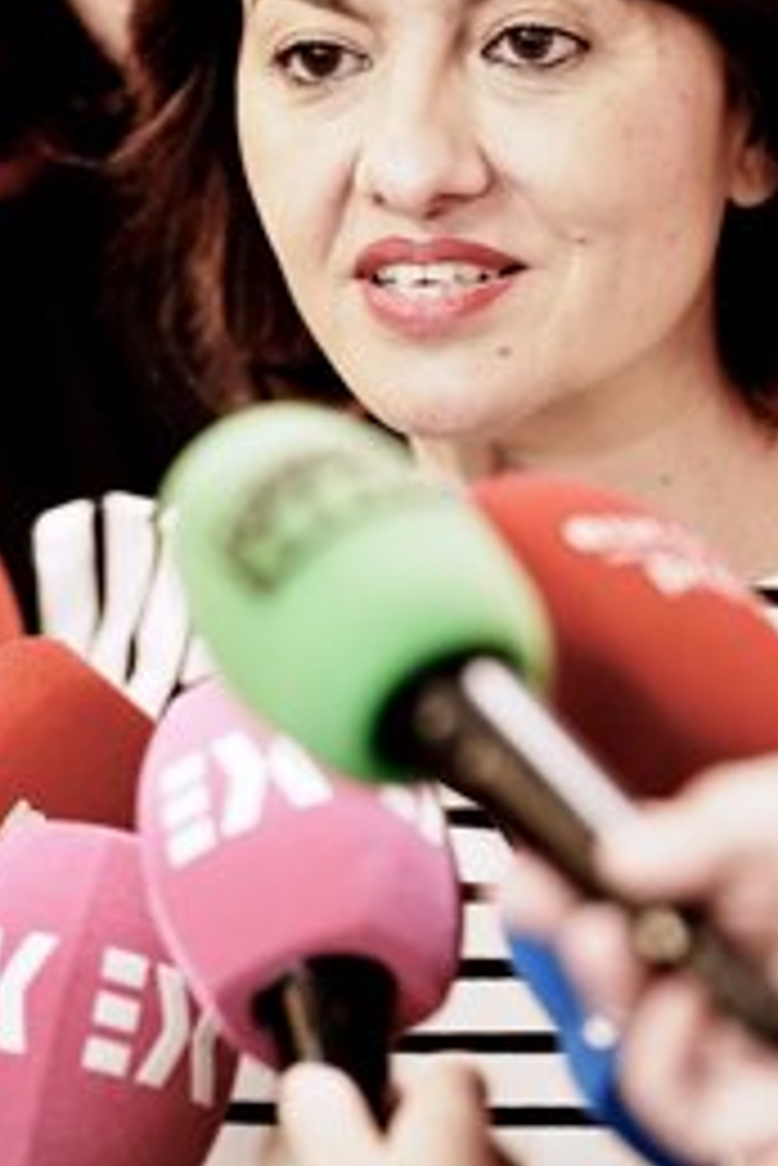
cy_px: 320
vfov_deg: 6.8
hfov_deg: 4.5
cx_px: 378
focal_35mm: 304
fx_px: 9841
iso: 2000
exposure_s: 1/320
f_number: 1.8
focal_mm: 135
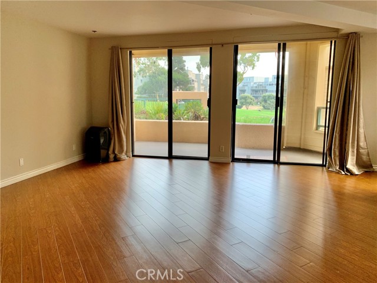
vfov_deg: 53.1
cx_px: 188
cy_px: 142
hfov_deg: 67.3
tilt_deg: -9.0
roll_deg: -0.8
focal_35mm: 26
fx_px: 283
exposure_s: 1/121
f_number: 1.8
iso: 80
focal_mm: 4.25
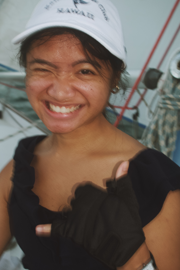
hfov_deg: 24.2
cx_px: 76
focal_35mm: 56
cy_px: 131
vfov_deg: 35.6
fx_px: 420
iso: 1000
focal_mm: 16.62
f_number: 3.2
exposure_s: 1/50
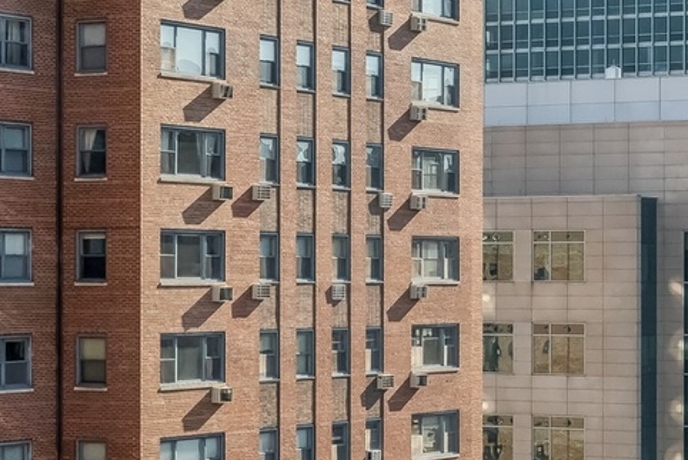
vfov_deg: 10.5
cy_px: 329
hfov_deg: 15.6
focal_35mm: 131
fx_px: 2505
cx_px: 487
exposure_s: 1/640
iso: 320
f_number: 8
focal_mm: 26
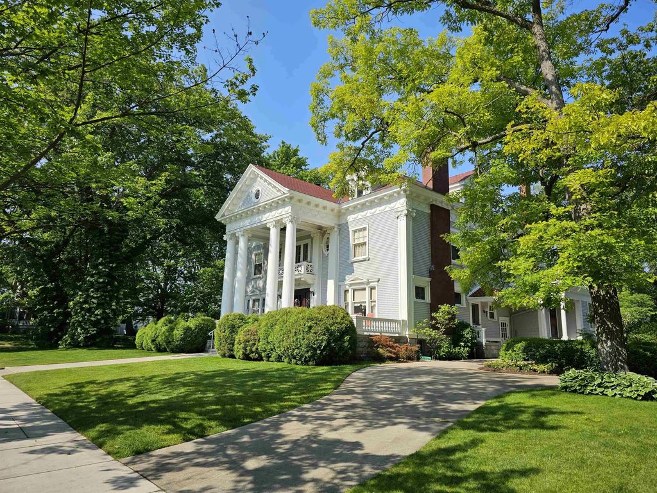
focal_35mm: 23
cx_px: 328
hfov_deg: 73.9
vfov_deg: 58.9
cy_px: 246
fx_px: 437
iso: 10
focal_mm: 6.3
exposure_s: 1/814
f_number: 1.7
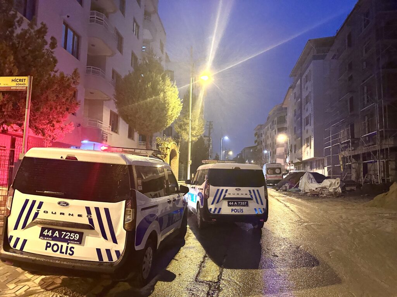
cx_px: 198
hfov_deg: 71.6
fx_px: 275
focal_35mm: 24
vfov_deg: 56.8
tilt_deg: +6.0
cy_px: 148
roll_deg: -1.7
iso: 640
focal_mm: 6.86
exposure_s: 1/33
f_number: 1.78
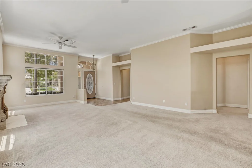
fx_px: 105
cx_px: 126
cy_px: 84
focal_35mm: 15
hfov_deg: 100.4
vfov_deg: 77.3
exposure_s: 1/80
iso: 400
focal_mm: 10
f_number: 9
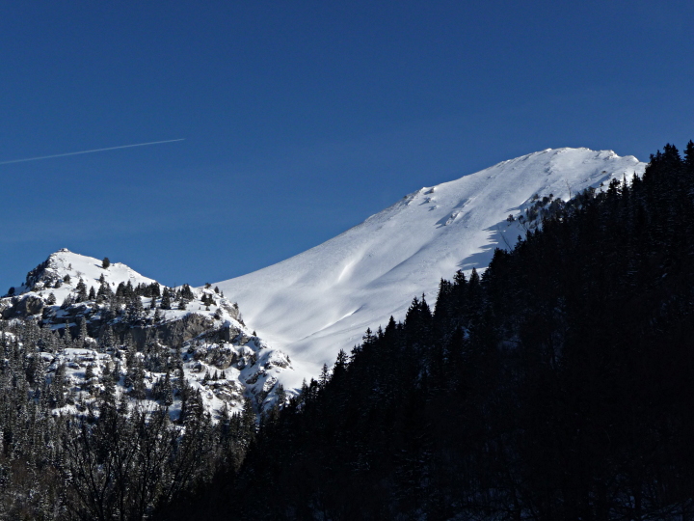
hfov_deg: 39.7
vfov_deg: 30.3
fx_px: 962
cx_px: 347
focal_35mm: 48
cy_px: 260
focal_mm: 8
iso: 100
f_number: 10
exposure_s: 1/320
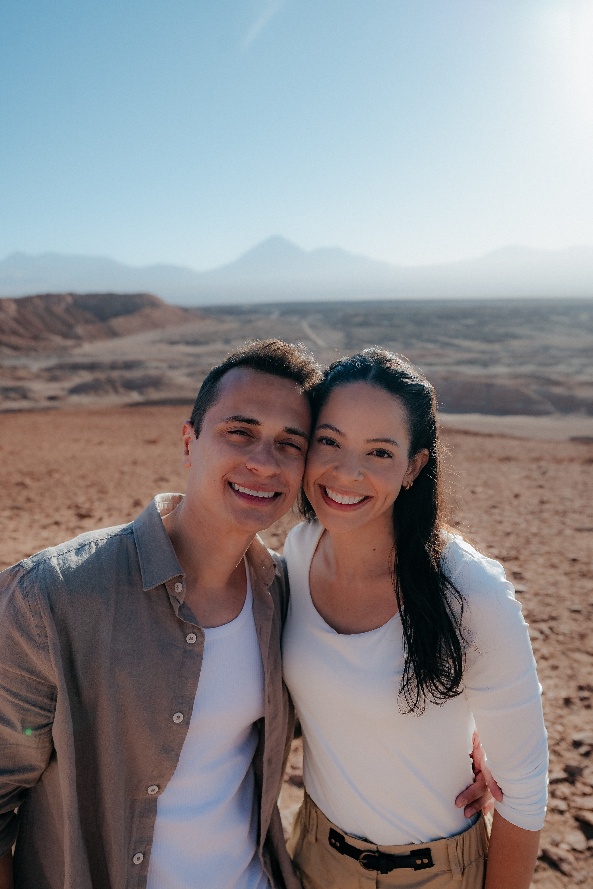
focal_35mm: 29
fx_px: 716
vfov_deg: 63.7
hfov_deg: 45.0
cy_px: 444
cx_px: 296
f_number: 4
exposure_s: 1/1250
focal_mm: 29
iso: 320
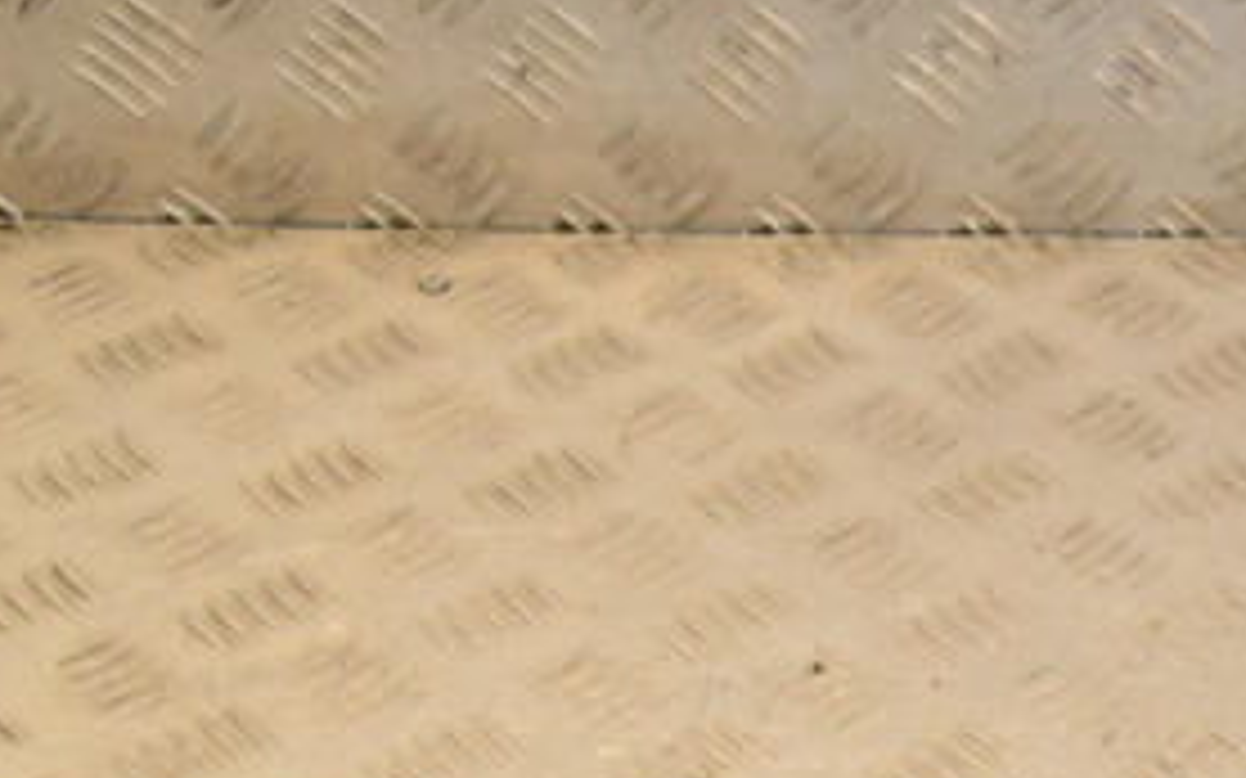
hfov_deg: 19.1
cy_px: 877
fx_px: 3599
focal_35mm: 106
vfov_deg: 12.1
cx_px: 1264
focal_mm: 32
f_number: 8
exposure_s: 1/200
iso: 800
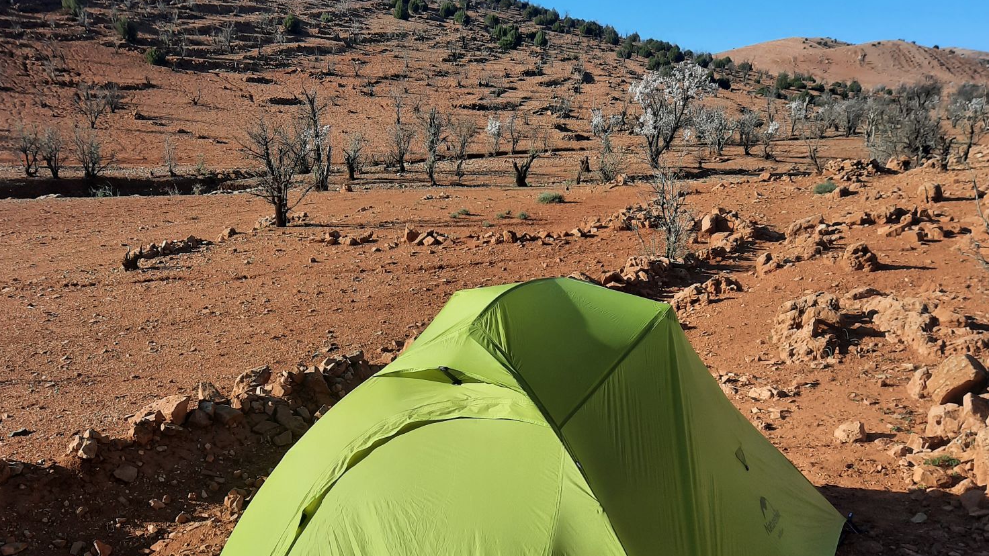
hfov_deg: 54.0
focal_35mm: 37
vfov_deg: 31.2
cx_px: 490
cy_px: 442
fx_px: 970
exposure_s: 1/1127
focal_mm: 4.6
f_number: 2
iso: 32
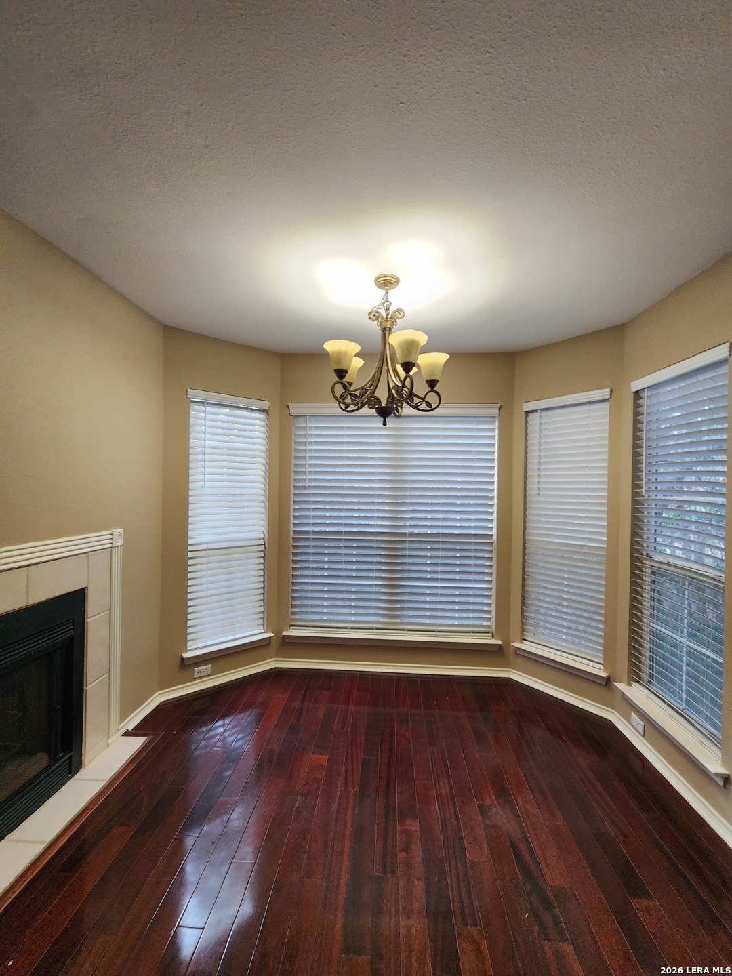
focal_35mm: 13
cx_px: 366
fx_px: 367
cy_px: 488
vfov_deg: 106.2
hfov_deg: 89.9
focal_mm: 2.2
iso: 160
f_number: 2.2
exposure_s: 1/60
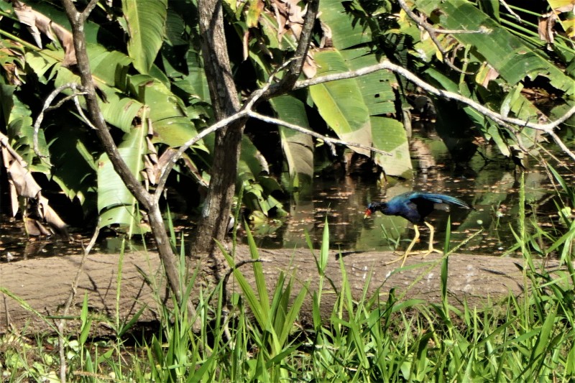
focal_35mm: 720
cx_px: 288
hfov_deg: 2.9
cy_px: 192
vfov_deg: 1.9
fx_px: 11497
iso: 200
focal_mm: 132
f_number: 6.4
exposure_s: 1/500
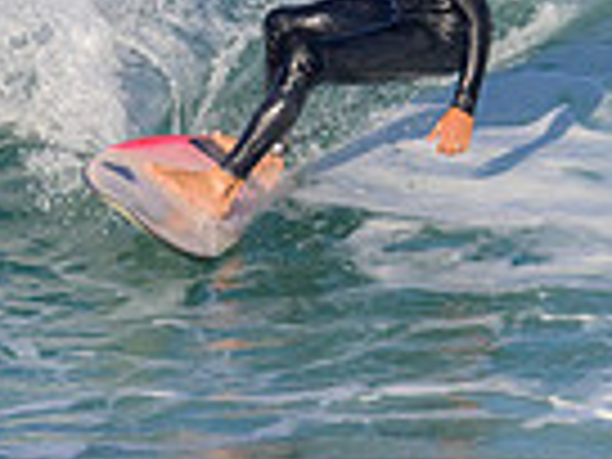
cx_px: 414
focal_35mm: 2534
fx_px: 44800
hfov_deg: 0.8
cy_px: -146
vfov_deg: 0.6
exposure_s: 1/2000
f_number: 11
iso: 1100
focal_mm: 620
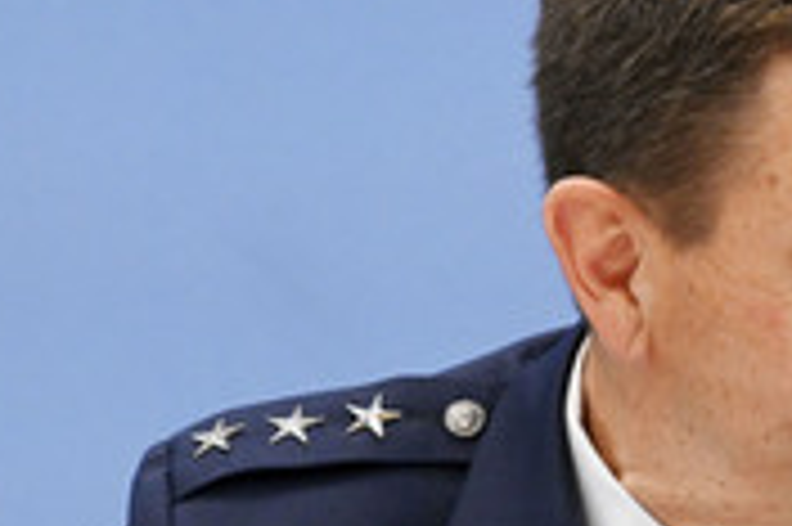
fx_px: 5187
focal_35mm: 236
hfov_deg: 8.7
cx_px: 767
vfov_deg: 5.8
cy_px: 400
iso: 4000
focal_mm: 92
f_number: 7.1
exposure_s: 1/500
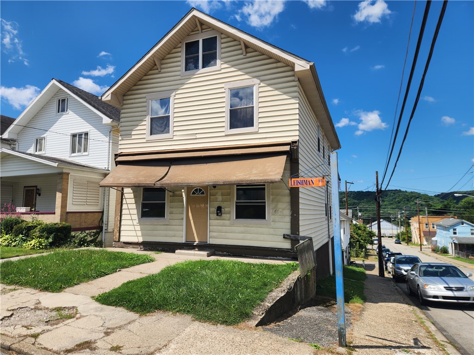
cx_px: 237
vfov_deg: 58.9
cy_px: 178
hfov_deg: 73.9
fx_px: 315
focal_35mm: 23
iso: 20
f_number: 1.8
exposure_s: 1/1839
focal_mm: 5.4
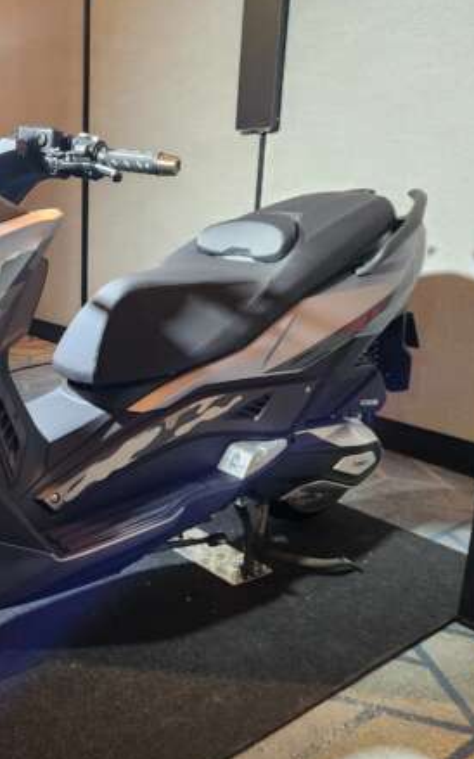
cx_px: 17
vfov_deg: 55.3
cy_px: 388
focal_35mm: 35
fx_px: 724
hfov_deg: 33.6
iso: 800
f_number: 1.8
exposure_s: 1/100
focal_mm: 5.4
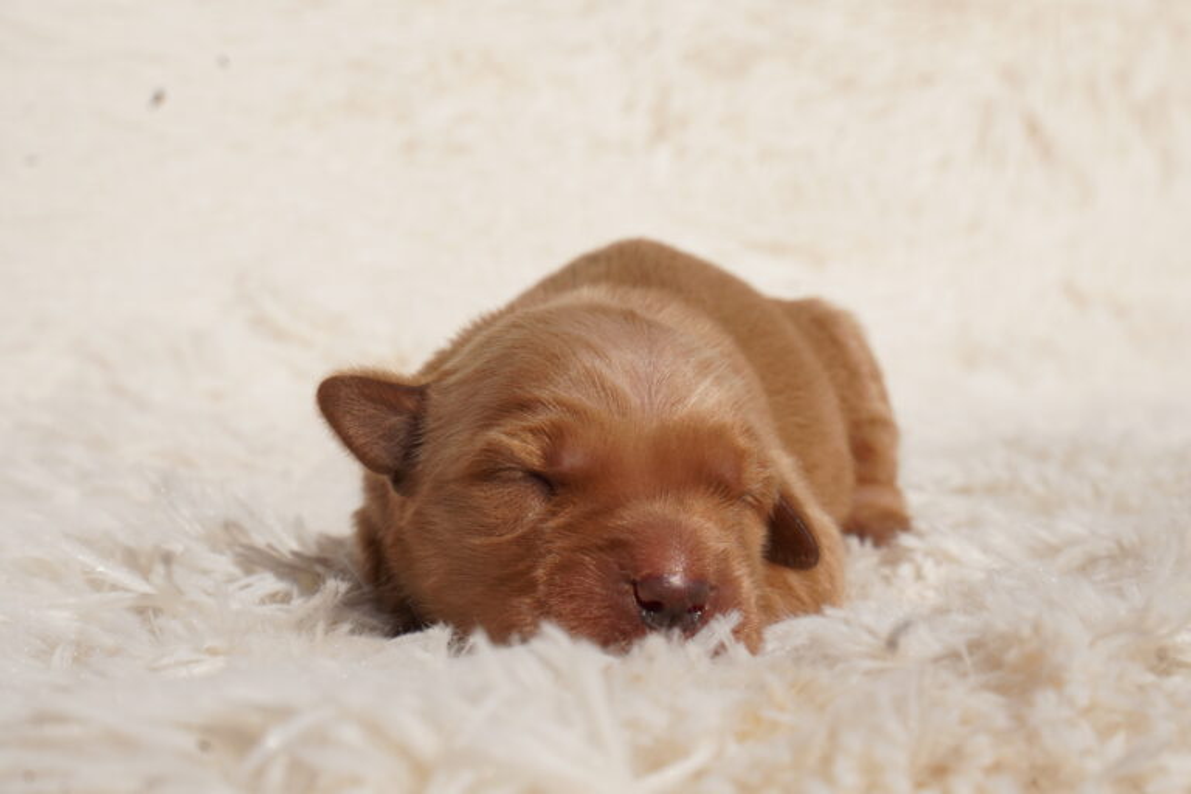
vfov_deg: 18.2
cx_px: 596
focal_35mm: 75
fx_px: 2481
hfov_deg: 27.0
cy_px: 397
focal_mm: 50
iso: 640
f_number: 11
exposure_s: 1/3200
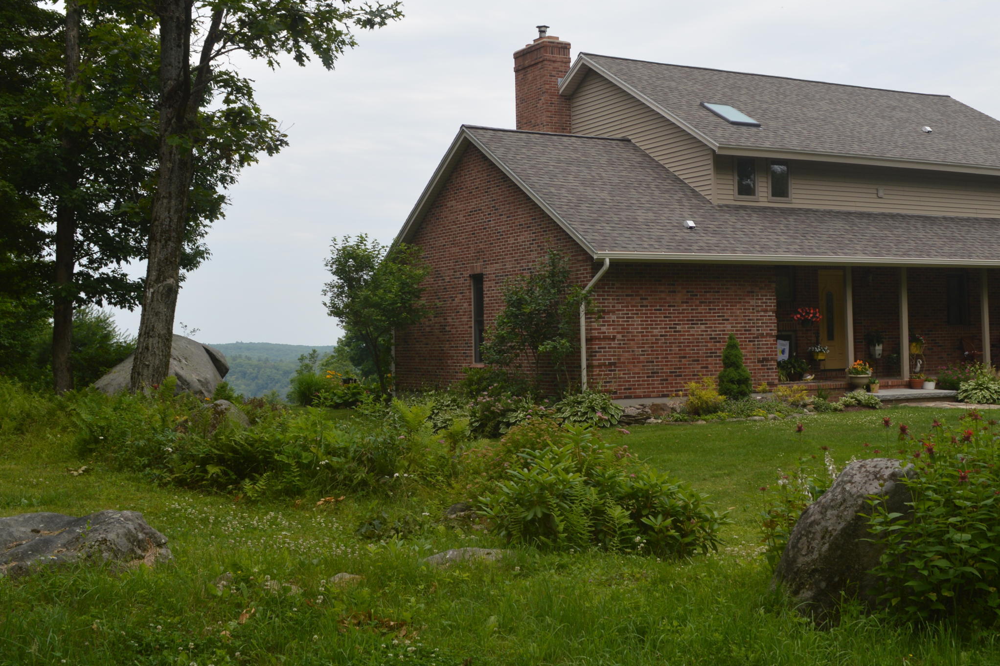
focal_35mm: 44
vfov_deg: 30.4
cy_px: 259
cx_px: 577
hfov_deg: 44.4
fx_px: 1222
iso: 100
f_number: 7.1
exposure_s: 1/200
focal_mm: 20
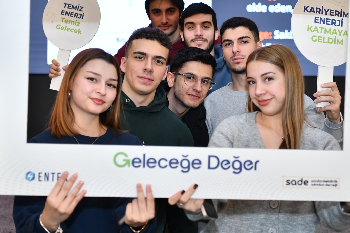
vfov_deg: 18.9
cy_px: 81
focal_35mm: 72
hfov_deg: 28.1
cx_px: 183
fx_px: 700
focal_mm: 50
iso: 1250
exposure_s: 1/160
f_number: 3.2
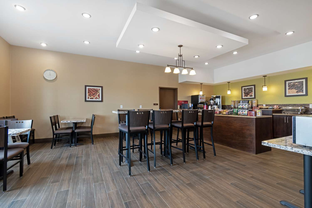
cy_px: 104
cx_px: 156
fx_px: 130
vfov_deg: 77.3
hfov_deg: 100.4
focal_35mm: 15
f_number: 8
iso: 400
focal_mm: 10
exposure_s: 1/45
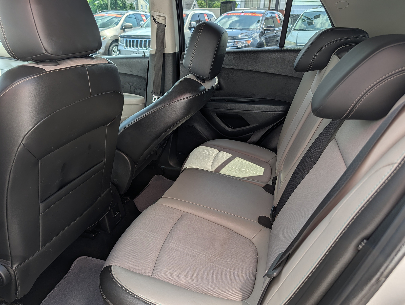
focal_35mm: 24
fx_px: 281
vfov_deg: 56.9
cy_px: 152
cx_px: 202
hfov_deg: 71.5
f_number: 1.68
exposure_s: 1/1435
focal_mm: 6.9
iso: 16
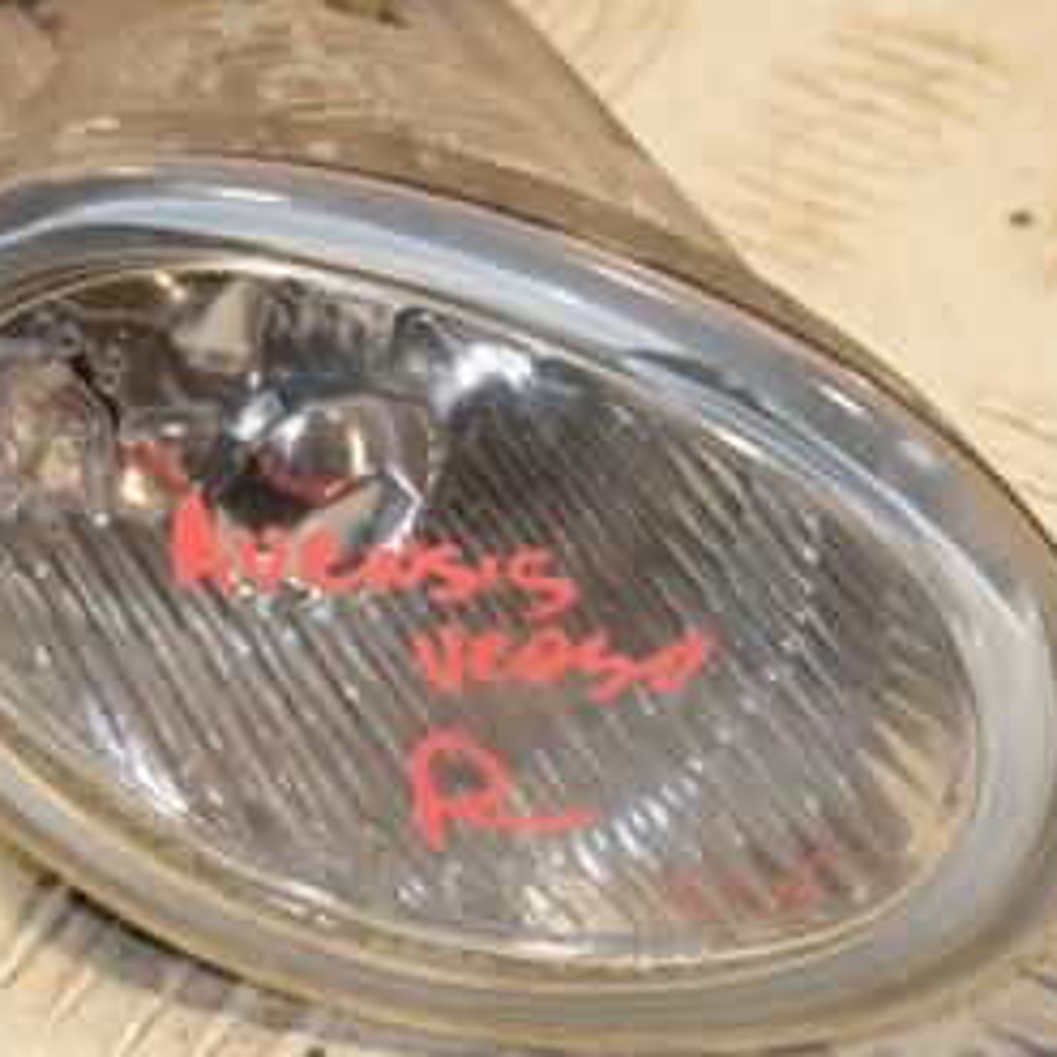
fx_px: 8016
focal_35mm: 232
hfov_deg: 7.5
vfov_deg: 7.5
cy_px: 543
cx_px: 342
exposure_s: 1/200
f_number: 7.1
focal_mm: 75
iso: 800
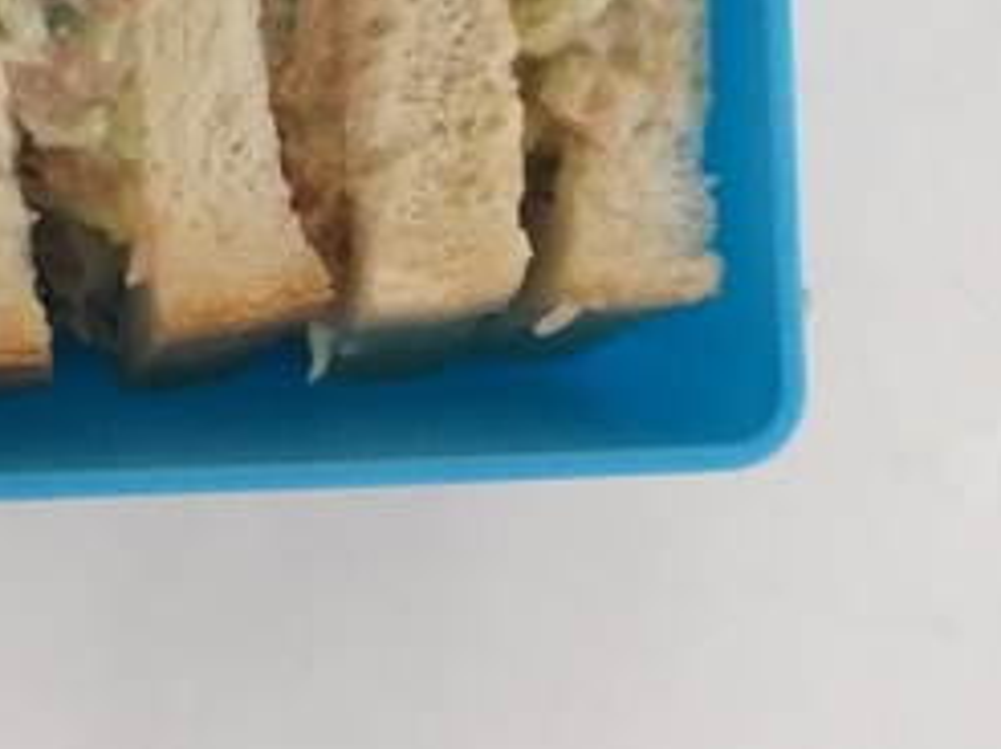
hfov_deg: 25.8
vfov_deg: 19.5
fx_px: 2138
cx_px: 175
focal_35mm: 74
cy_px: 55
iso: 200
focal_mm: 3.93
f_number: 1.7
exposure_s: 1/60
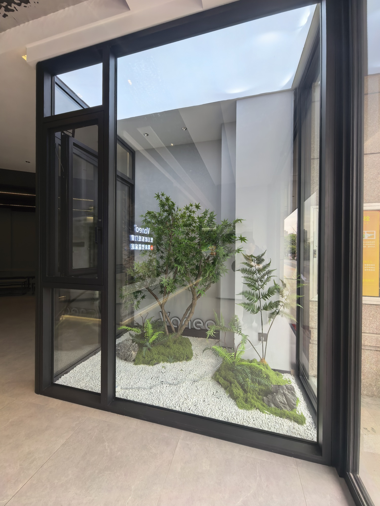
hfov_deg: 85.7
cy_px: 253
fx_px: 205
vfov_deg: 102.1
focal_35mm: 14
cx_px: 190
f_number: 2.2
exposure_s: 1/269
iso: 100
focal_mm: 1.95
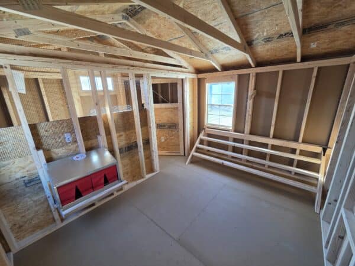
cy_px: 133
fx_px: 133
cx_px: 178
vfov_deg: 89.9
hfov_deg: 106.2
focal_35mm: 13
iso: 250
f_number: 2.2
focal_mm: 2.2
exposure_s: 1/120
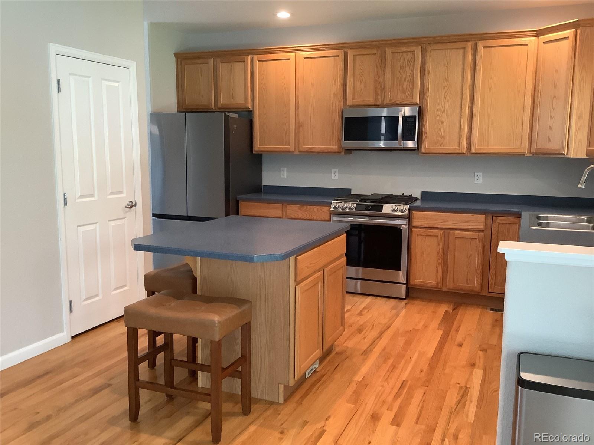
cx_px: 297
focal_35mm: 31
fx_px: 532
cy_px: 222
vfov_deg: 45.4
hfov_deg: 58.4
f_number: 2.4
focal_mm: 3.3
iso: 250
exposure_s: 1/60
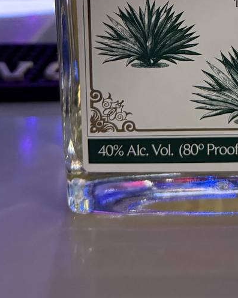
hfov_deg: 23.5
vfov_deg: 27.7
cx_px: 217
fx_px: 555
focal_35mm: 63
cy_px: -22
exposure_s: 1/60
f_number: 1.78
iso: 800
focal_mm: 6.76
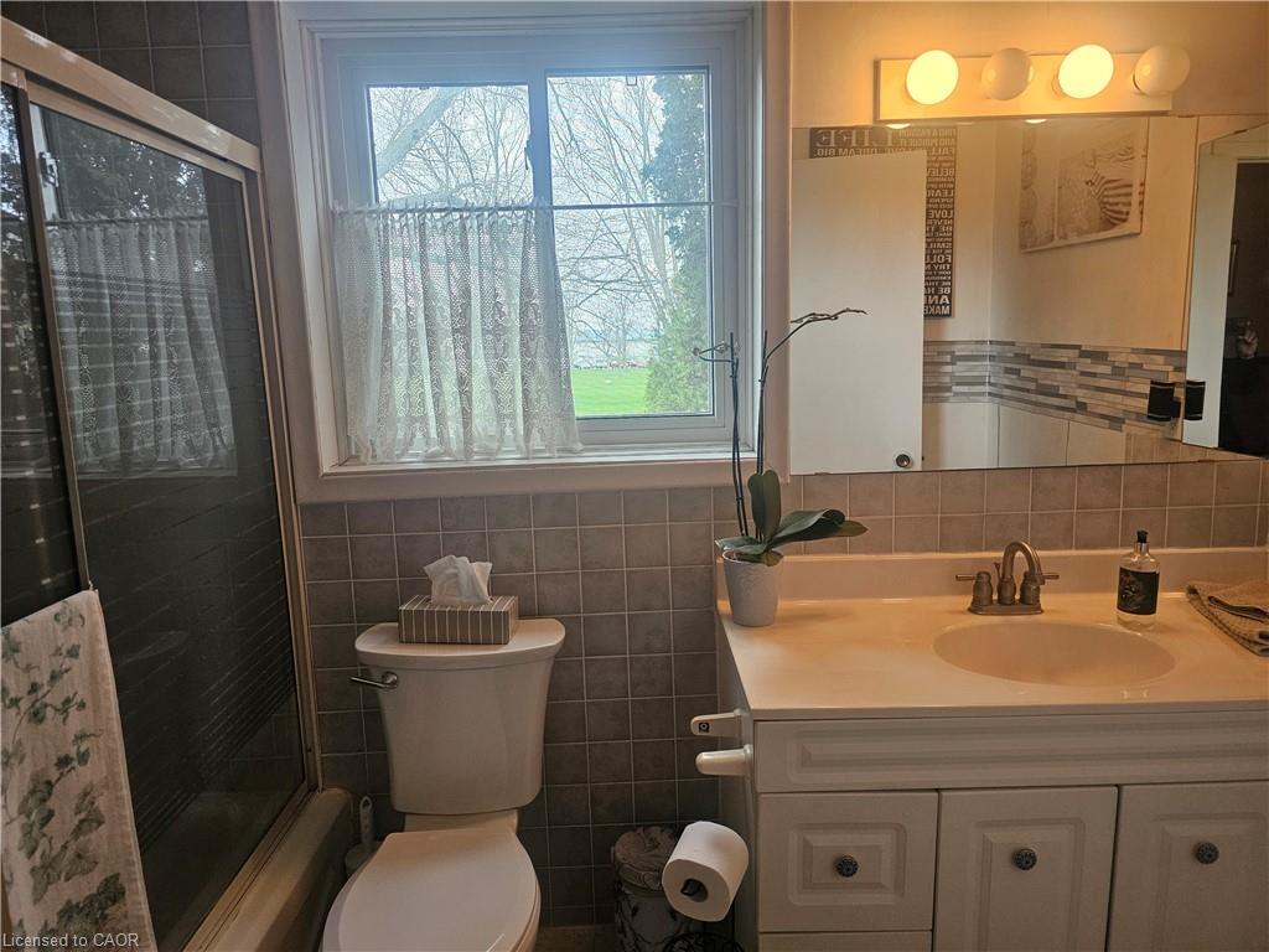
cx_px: 634
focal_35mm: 23
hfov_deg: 73.9
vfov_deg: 58.9
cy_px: 476
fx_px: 843
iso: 250
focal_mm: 6.3
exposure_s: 1/120
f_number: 1.7
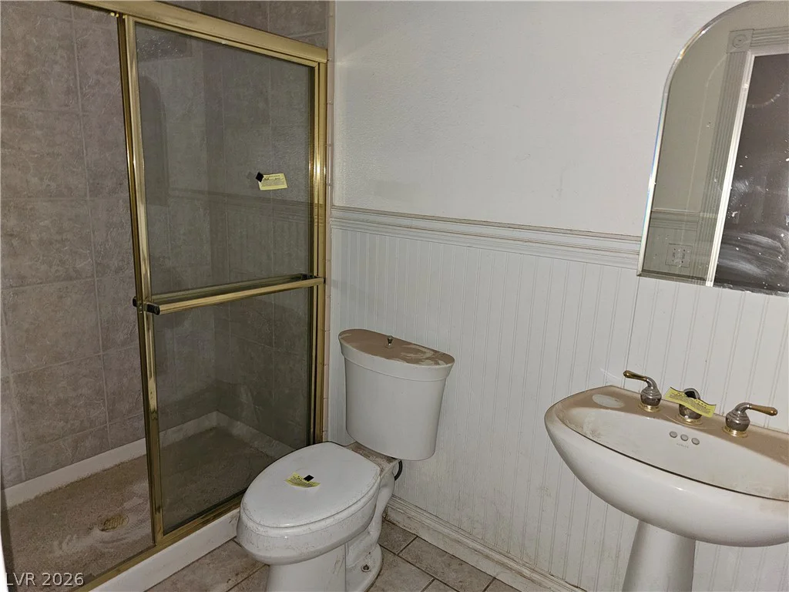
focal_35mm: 23
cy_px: 296
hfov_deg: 73.9
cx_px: 394
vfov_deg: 58.9
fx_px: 524
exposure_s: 1/20.4
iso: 125
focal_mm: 6.3
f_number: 1.7
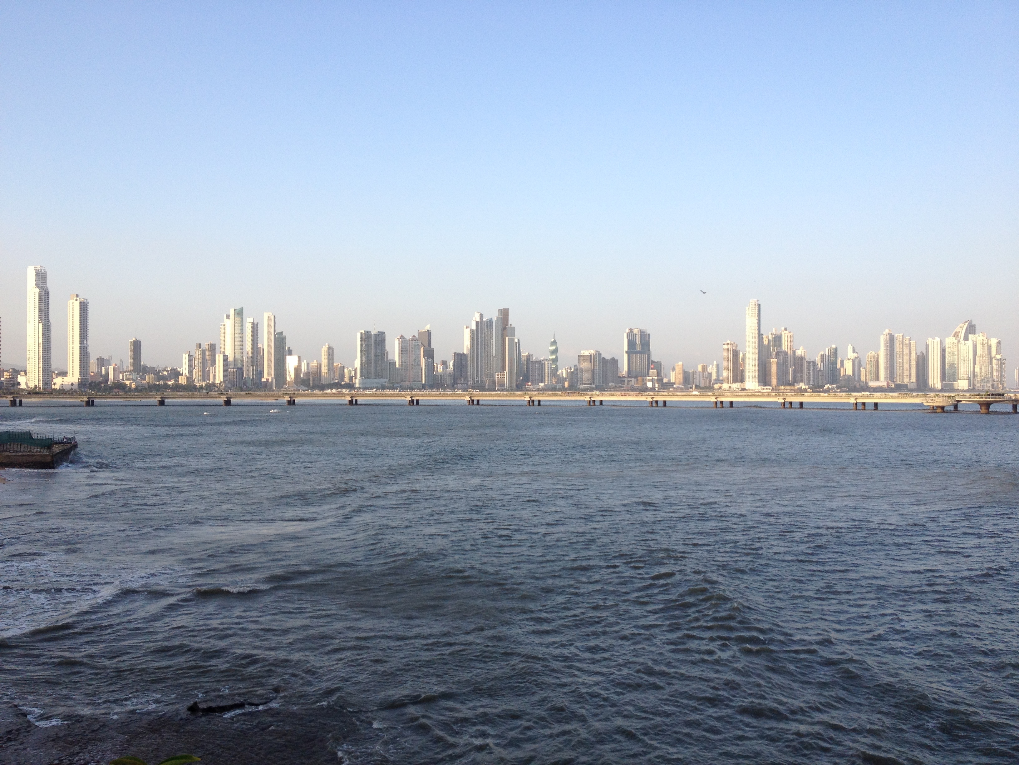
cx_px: 510
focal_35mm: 35
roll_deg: +0.6
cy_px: 382
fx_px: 1030
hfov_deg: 52.6
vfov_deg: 40.7
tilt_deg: -2.4
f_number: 2.4
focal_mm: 4.28
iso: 50
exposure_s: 1/593
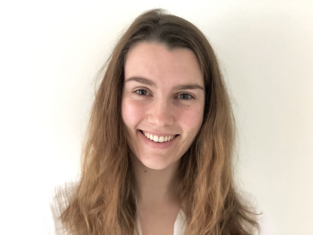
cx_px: 156
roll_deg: -1.2
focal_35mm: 57
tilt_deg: -3.7
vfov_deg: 25.7
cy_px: 118
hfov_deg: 33.8
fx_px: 515
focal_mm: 6.6
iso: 500
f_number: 2.8
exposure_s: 1/30
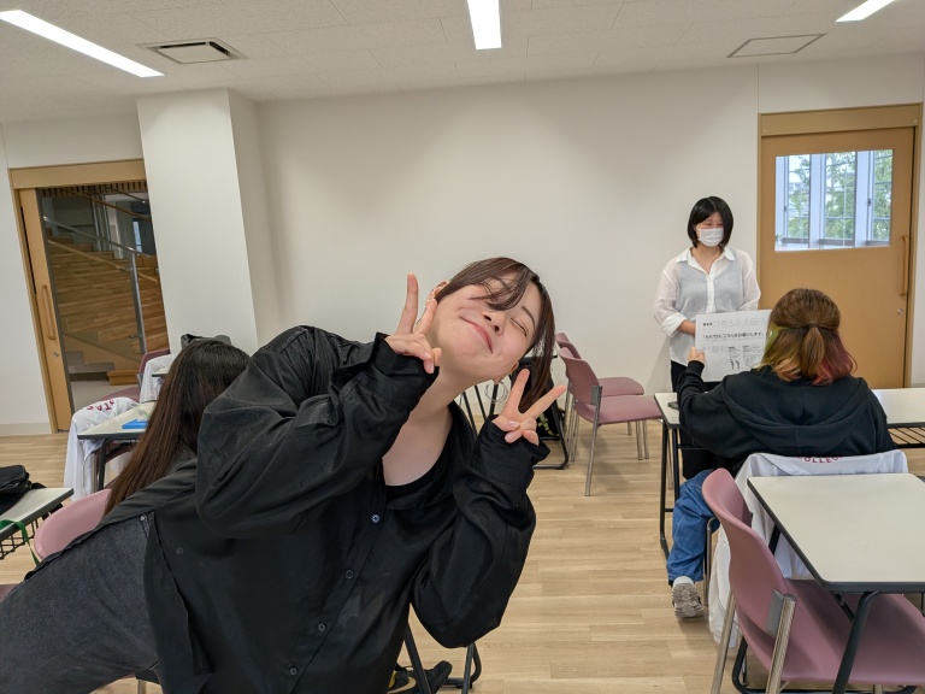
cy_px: 347
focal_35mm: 24
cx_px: 462
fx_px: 641
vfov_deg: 56.8
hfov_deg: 71.6
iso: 60
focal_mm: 4.53
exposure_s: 1/120
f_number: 1.7
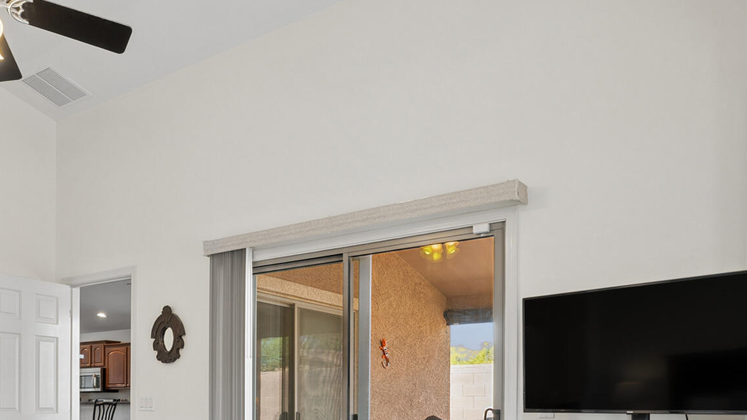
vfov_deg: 34.6
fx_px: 634
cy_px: 376
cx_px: 280
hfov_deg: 60.2
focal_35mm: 32
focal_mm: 14
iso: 320
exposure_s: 1/20
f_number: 9
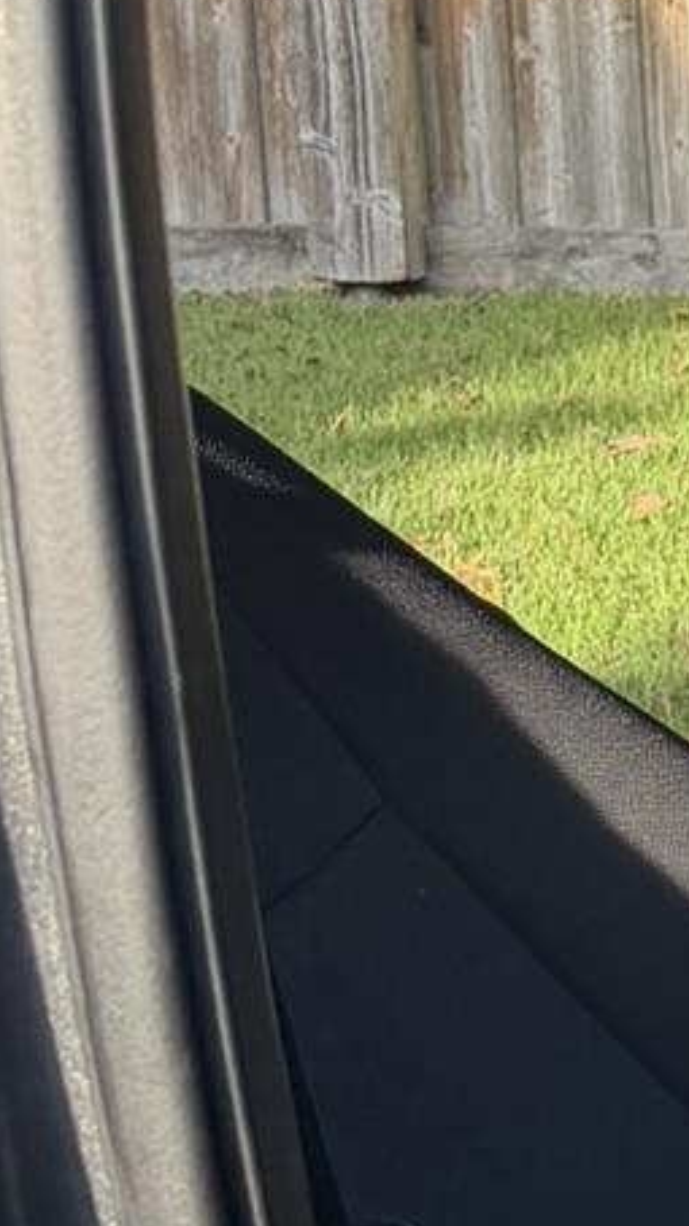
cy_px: 694
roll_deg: -2.2
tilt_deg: -18.0
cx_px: 2024
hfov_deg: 8.6
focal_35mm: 118
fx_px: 3837
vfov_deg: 18.2
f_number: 1.78
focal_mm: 6.76
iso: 100
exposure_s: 1/575
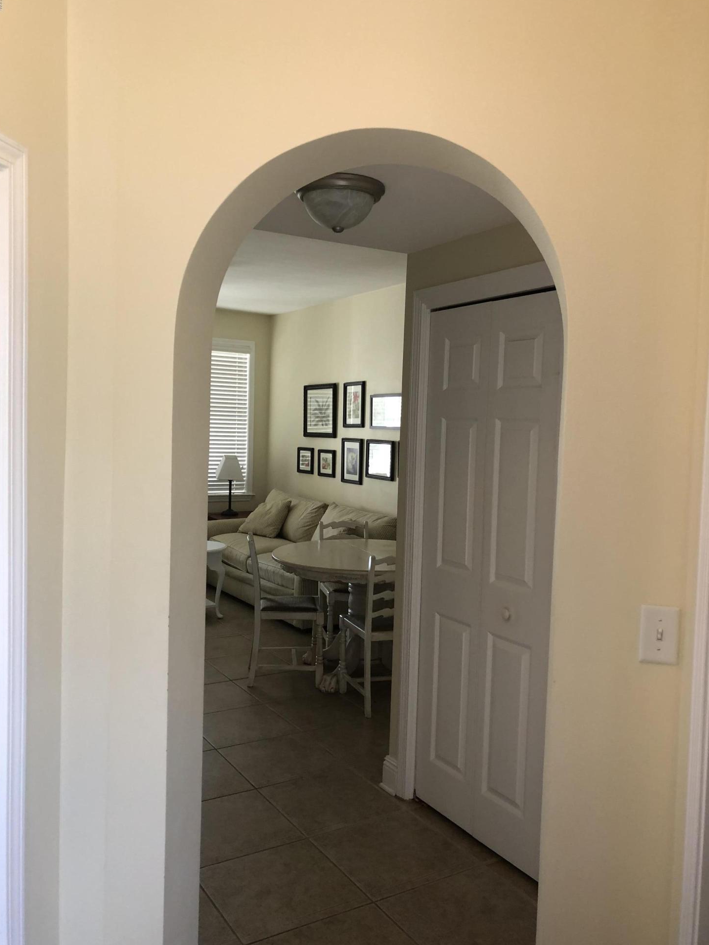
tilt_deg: -4.1
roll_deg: -0.1
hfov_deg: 46.8
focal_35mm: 30
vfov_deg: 60.0
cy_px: 474
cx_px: 344
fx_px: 819
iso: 40
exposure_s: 1/20
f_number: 1.8
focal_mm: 3.99
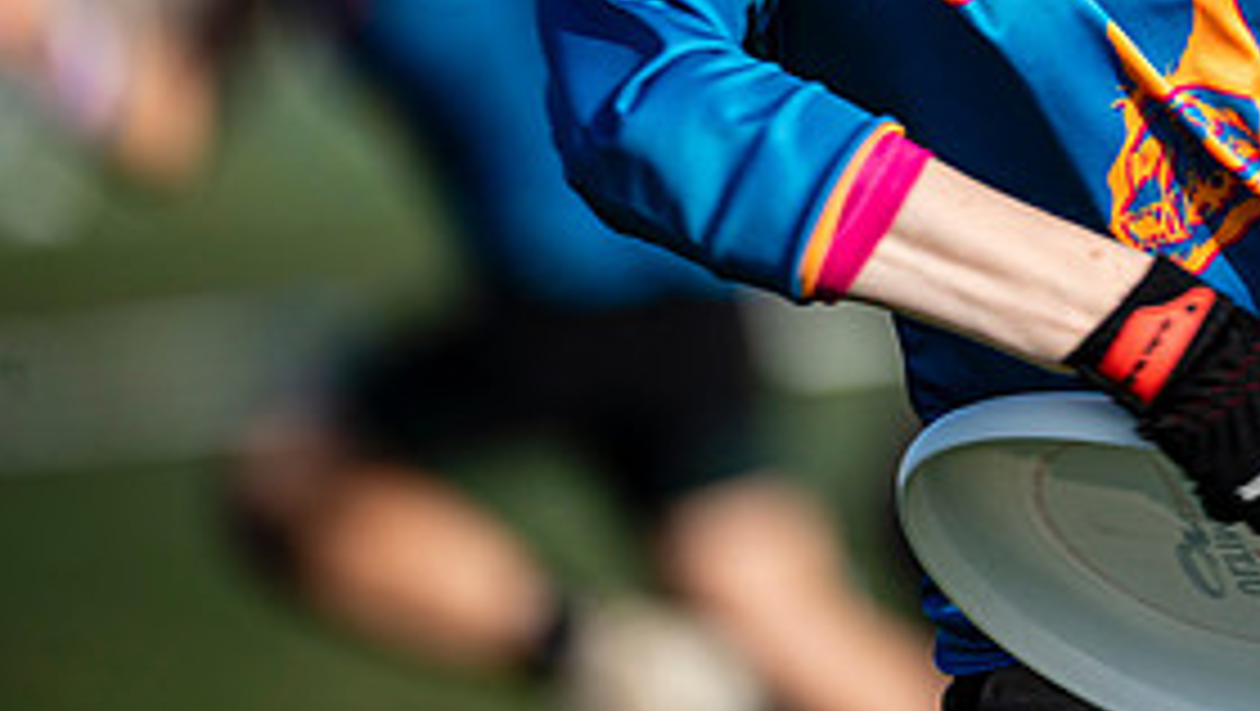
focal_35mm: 673
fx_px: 22502
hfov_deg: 3.2
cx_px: 1397
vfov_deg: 1.8
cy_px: -214
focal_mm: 280
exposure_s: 1/2500
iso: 180
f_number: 3.2
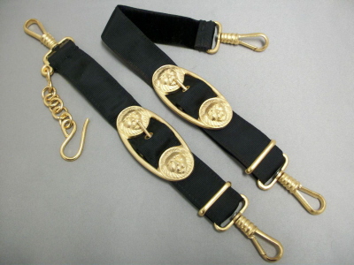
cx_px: 177
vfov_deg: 40.7
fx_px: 358
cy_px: 132
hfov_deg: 52.6
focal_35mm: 35
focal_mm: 6.3
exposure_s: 1/30
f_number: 3.1
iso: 160
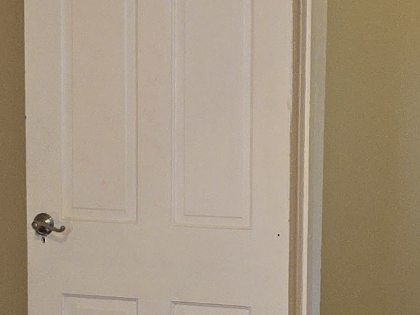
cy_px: 234
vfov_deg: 10.5
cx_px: 238
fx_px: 1711
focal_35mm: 141
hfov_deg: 14.0
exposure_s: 1/60
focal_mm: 5.4
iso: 125
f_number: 1.8
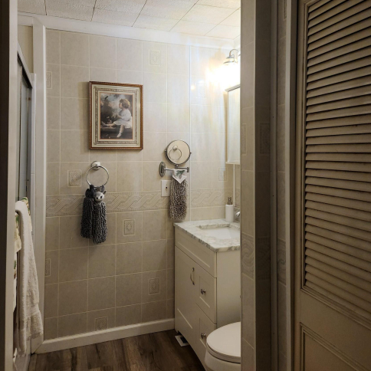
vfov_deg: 56.8
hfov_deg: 57.3
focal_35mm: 28
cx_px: 186
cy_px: 146
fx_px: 340
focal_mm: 5.4
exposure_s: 1/60
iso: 125
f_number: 1.8
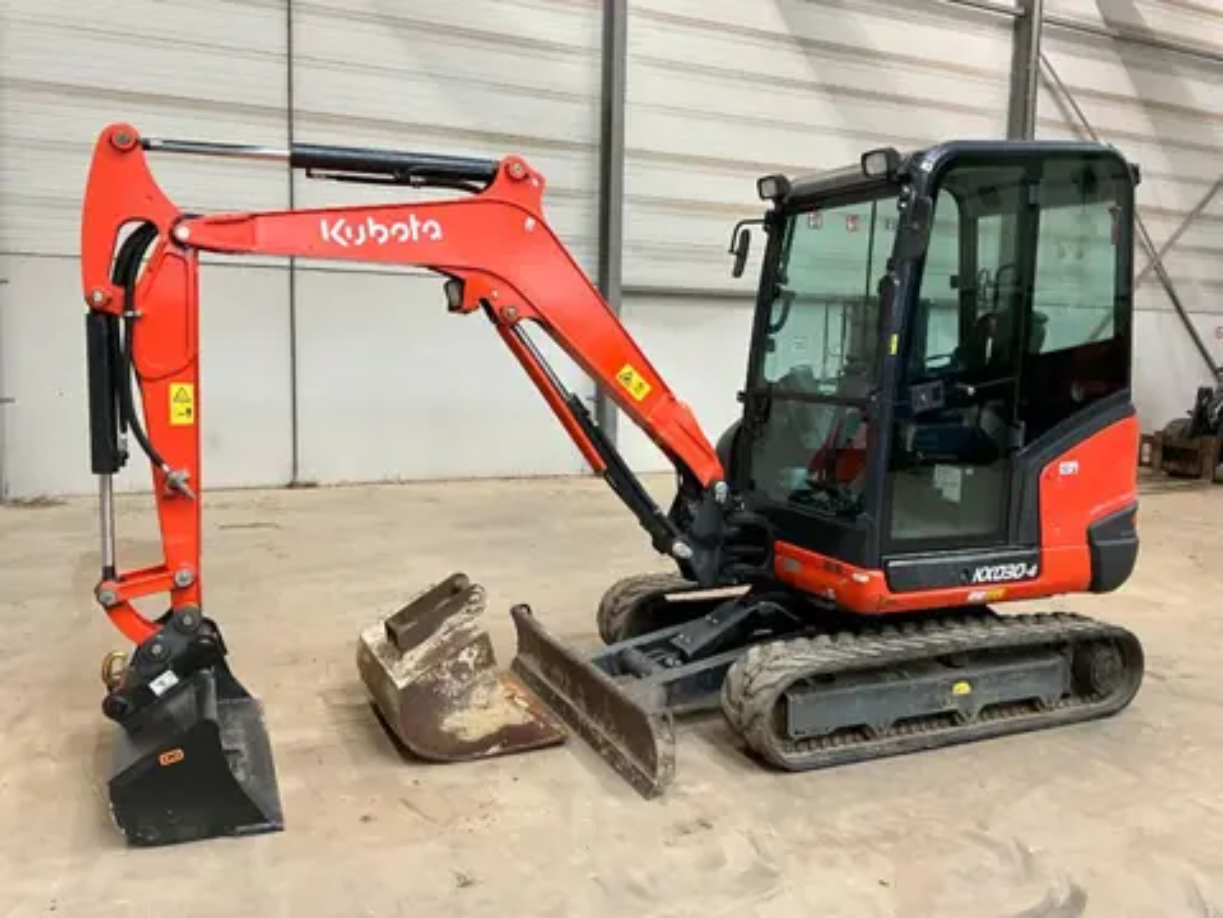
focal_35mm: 29
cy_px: 459
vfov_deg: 48.2
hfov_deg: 61.7
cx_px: 612
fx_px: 1025
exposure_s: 1/60
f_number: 1.8
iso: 160
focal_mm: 3
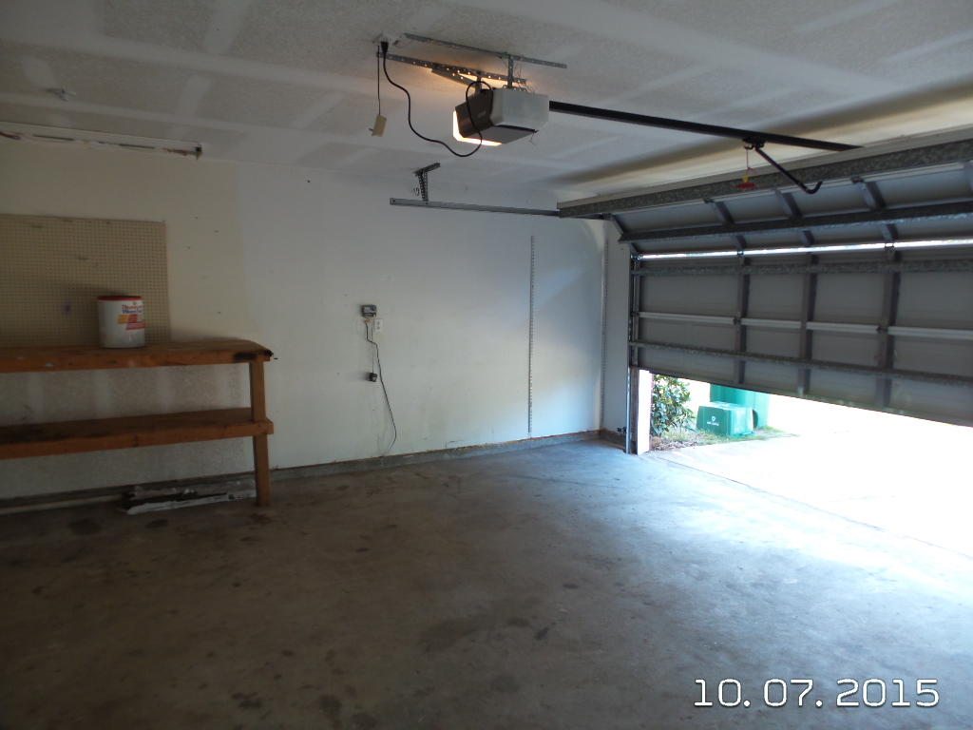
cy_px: 365
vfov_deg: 58.9
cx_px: 486
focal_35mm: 23
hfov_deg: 73.9
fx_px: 646
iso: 125
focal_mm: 4.1
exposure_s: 1/30
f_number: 2.8
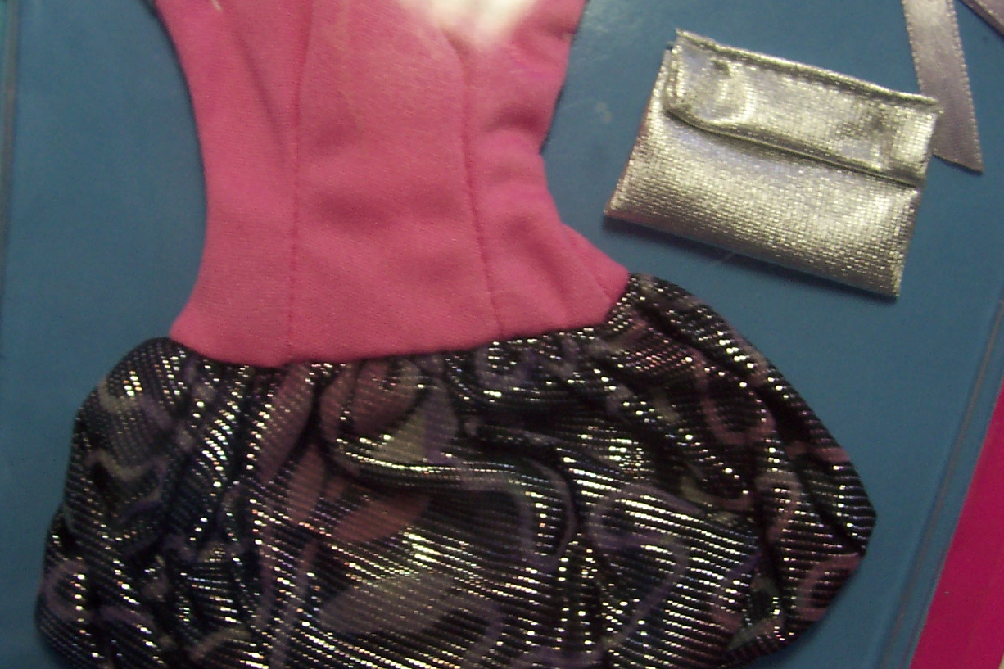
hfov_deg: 38.2
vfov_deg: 26.0
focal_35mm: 52
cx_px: 500
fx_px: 1450
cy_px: 382
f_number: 2.8
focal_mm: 5.6
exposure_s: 1/60
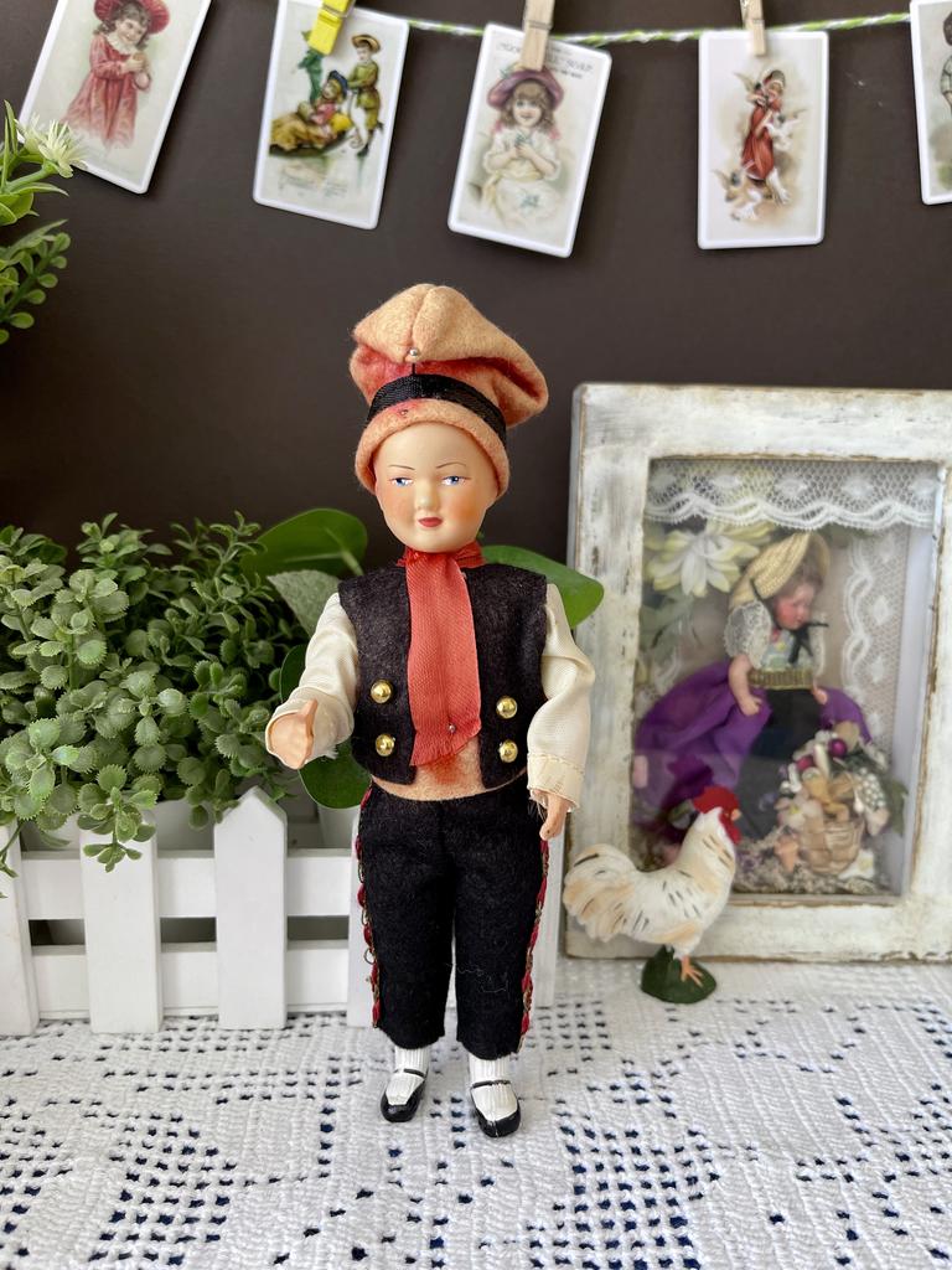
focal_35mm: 26
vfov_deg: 67.3
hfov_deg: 53.1
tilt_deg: -9.7
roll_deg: -1.9
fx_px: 953
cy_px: 635
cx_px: 476
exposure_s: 1/102
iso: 125
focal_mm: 5.1
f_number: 1.6
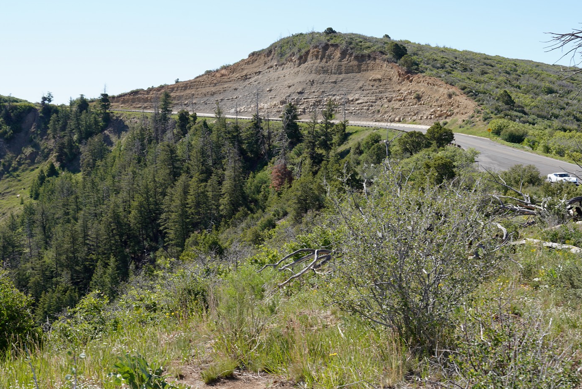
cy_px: 186
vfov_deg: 24.6
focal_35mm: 55
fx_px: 889
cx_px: 345
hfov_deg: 36.1
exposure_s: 1/100
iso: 100
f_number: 10
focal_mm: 38
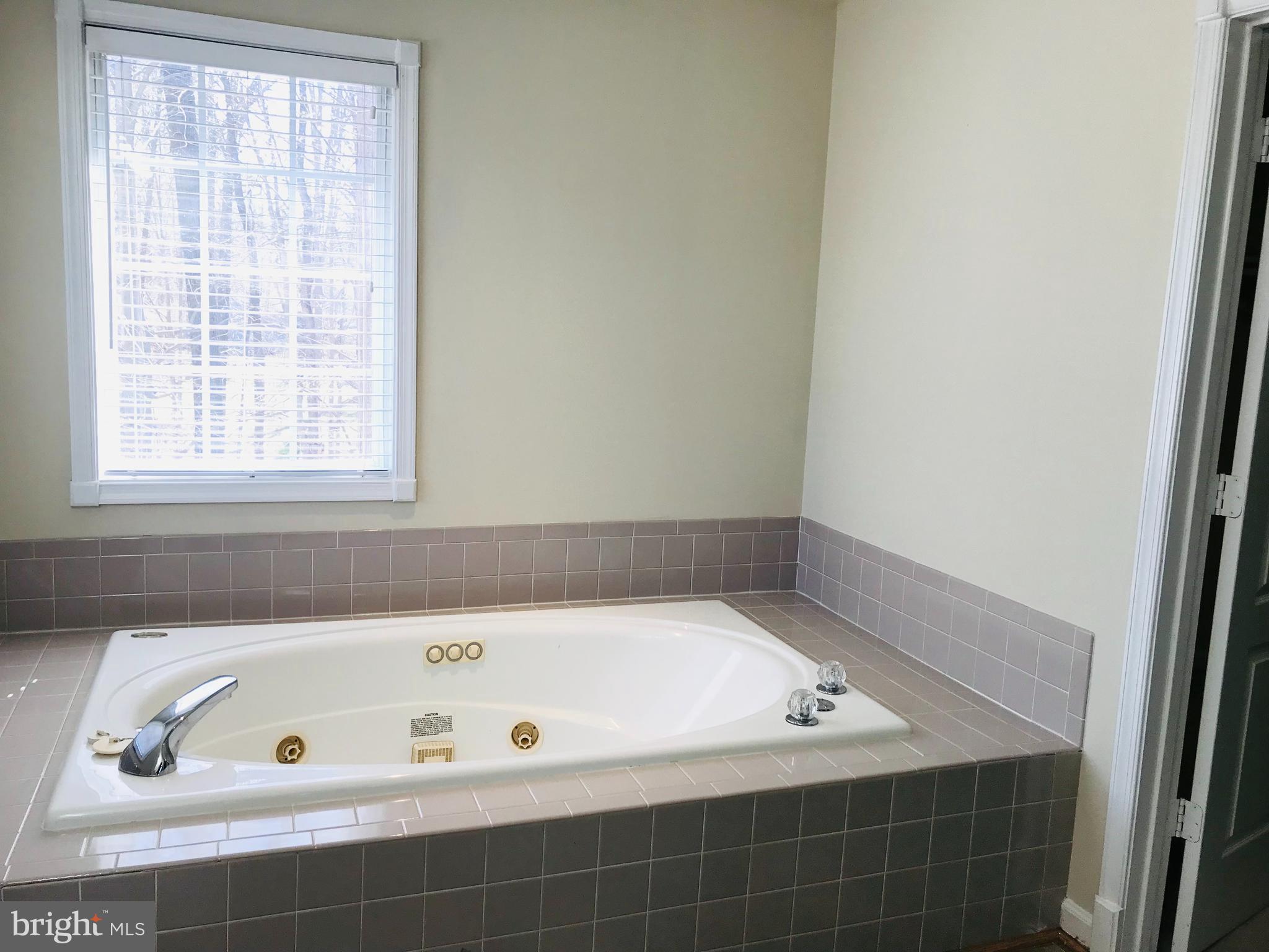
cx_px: 634
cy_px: 476
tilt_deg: -8.8
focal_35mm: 28
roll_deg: -1.6
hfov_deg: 63.4
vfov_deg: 49.7
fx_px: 1026
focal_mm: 3.99
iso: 20
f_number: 1.8
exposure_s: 1/128
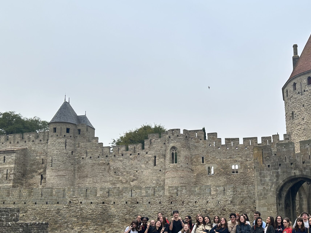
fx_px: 350
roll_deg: +2.3
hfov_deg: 46.8
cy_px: 166
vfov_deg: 36.2
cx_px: 218
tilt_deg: +9.3
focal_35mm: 39
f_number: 1.5
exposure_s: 1/625
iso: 50
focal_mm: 5.7
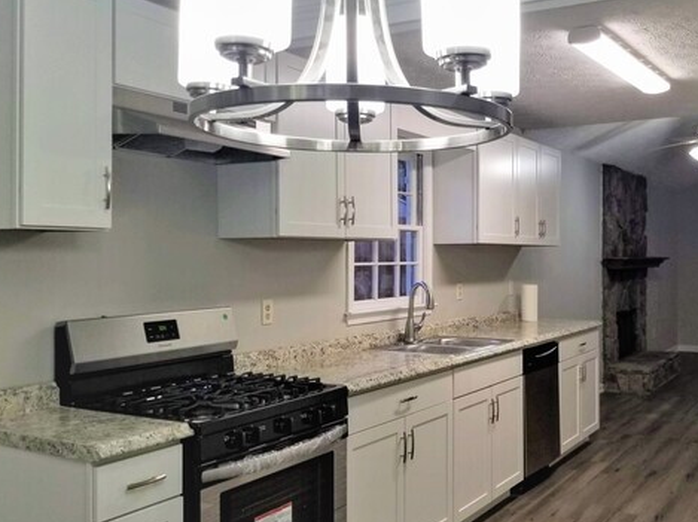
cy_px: 259
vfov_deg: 38.6
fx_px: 745
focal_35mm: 37
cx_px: 474
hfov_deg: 49.2
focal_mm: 4.25
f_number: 1.7
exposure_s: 1/60
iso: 64
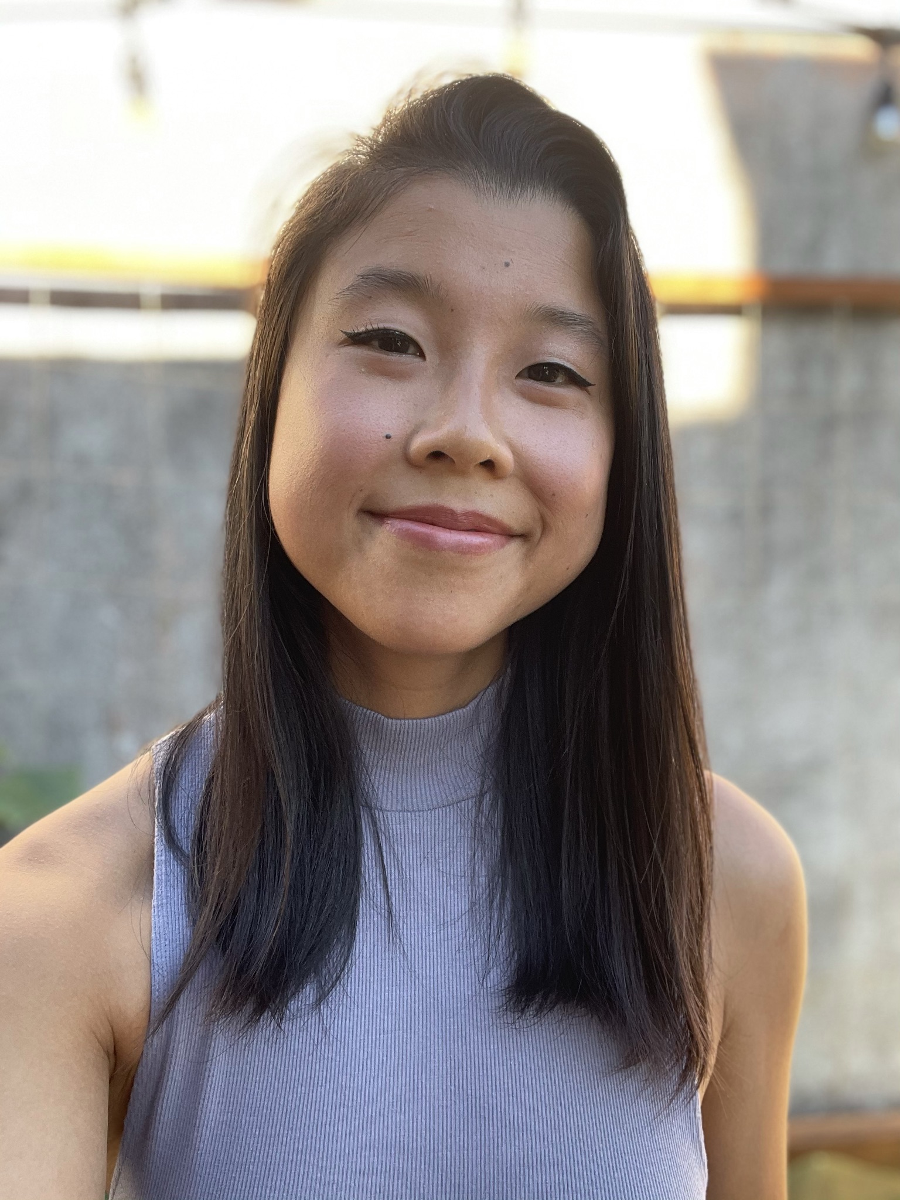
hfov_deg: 46.8
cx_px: 450
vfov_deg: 60.0
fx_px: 1040
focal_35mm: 30
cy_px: 600
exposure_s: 1/121
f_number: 2.2
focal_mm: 2.71
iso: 64
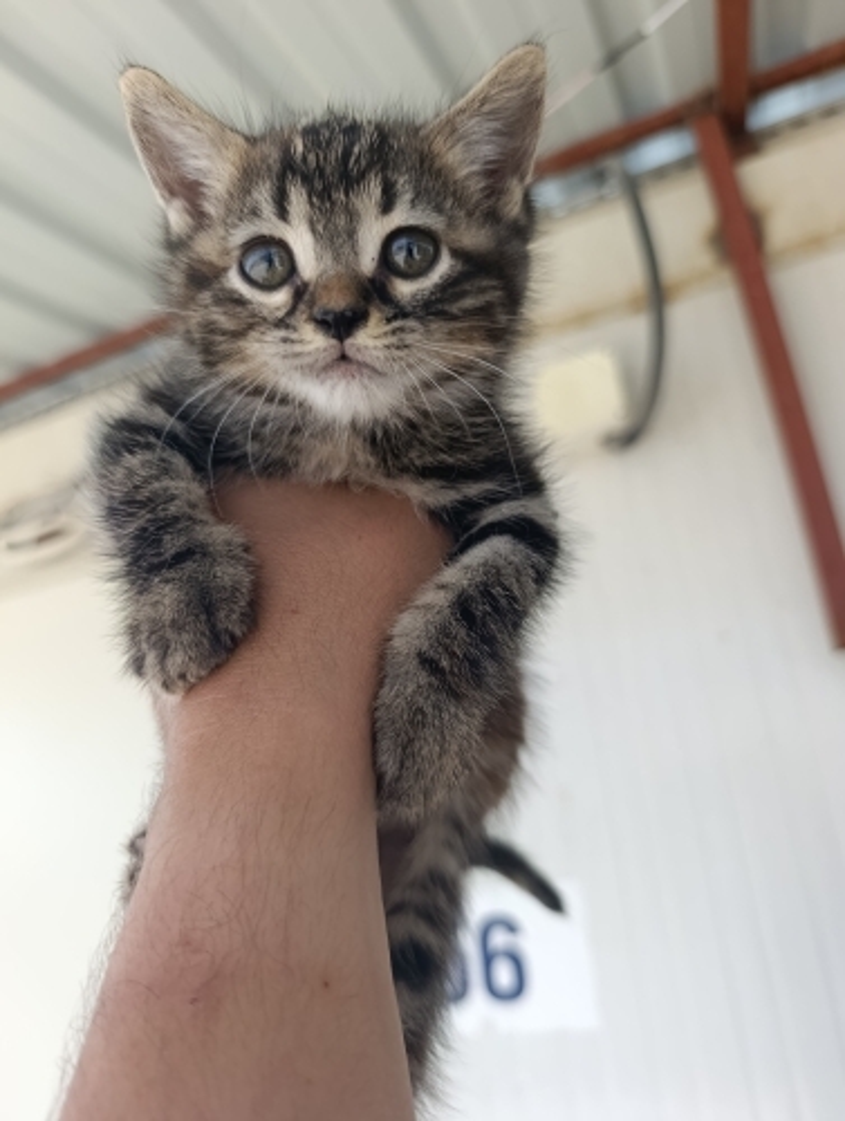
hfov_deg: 59.0
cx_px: 422
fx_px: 746
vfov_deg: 73.8
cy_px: 560
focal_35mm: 23
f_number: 1.65
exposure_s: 1/161
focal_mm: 6.11
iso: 50
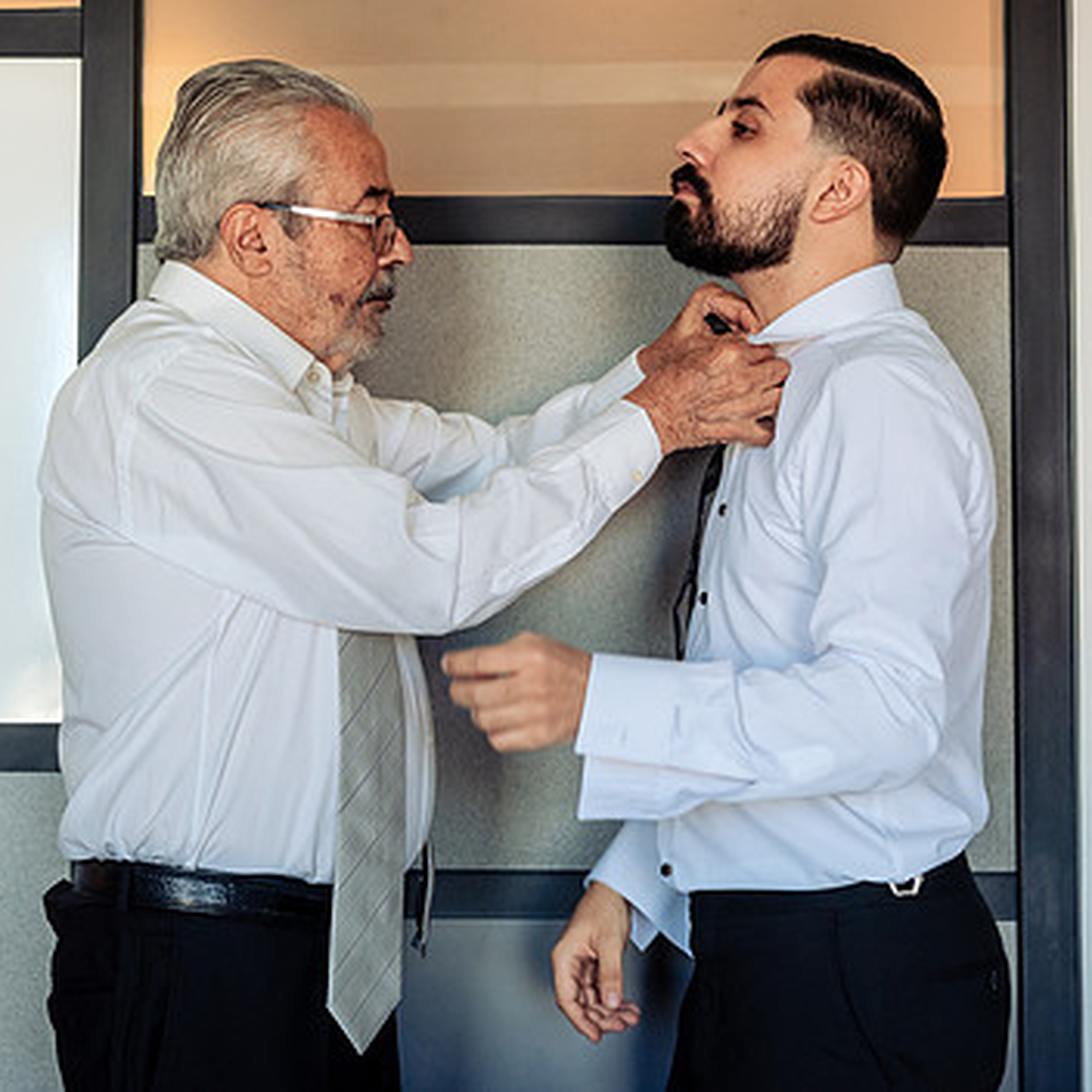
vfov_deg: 23.3
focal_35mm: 74
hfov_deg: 23.4
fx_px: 2641
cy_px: 466
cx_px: 516
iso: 1250
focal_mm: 50
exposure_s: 1/100
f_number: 4.5
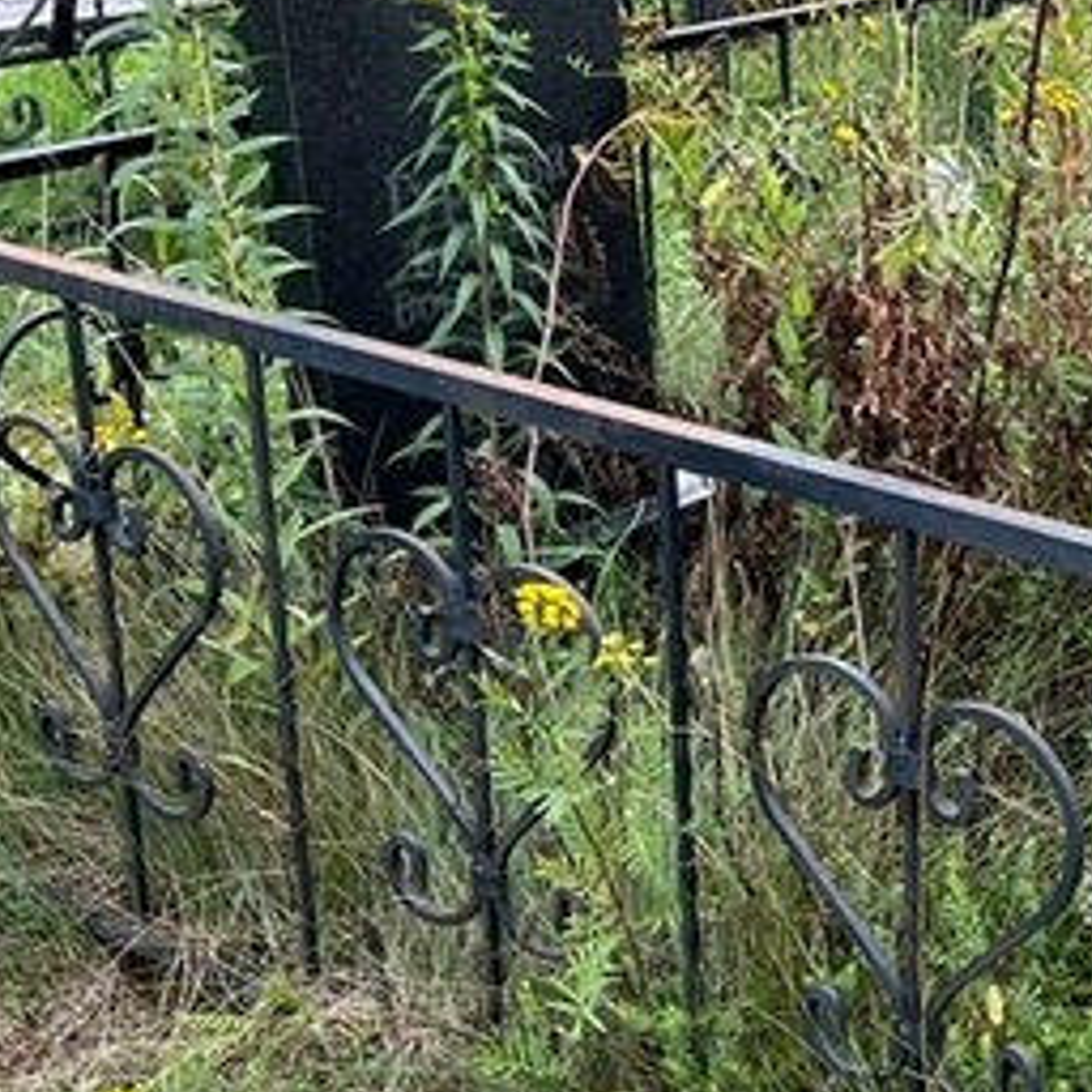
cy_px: 478
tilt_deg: -18.4
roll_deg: +0.1
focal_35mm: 92
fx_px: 3284
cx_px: 1531
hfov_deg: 17.4
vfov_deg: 18.9
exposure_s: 1/539
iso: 50
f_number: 1.5
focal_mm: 5.7
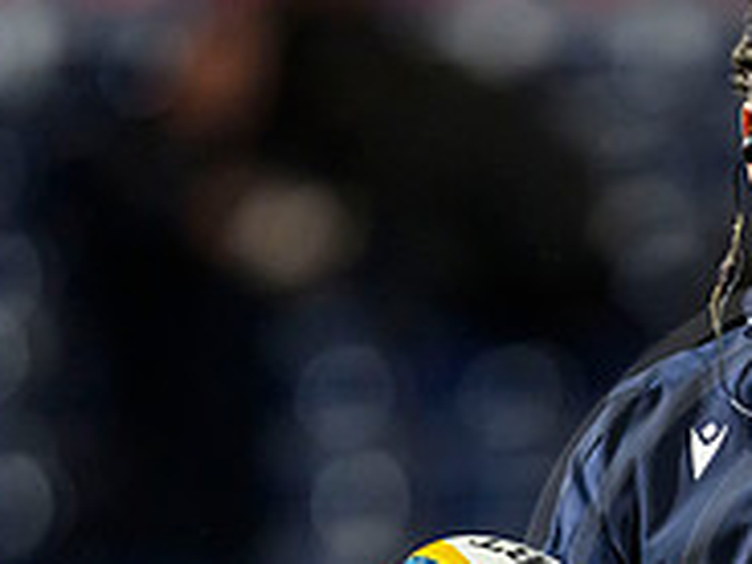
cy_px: 629
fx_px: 31956
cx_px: 806
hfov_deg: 1.3
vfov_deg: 1.0
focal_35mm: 1471
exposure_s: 1/640
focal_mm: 400
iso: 5000
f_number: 2.8
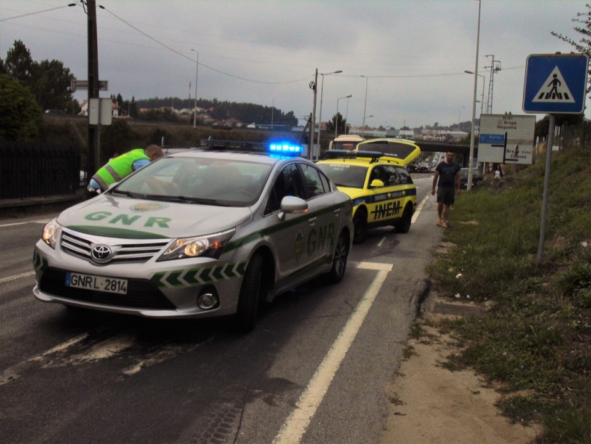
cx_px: 296
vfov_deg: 36.0
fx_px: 683
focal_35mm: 40
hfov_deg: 46.8
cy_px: 222
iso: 100
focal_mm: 7.1
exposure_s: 1/250
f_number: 3.9
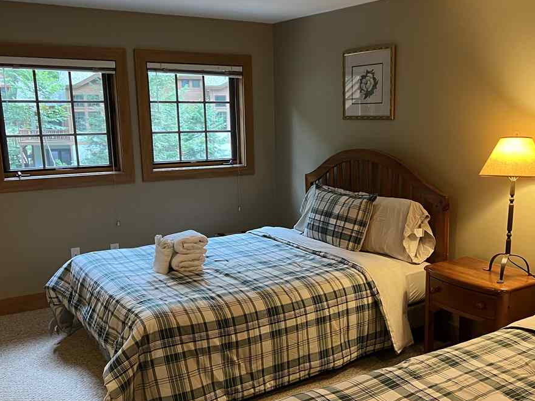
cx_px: 292
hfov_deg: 48.9
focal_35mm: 38
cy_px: 252
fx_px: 587
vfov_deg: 37.5
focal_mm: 5.7
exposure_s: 1/60
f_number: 1.5
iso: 250
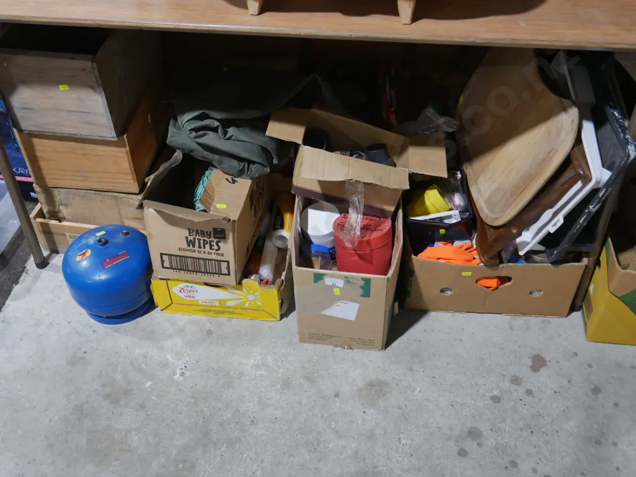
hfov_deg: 49.0
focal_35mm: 38
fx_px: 698
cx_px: 318
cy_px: 238
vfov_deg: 37.7
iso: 320
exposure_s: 1/60
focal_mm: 19
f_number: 4.1
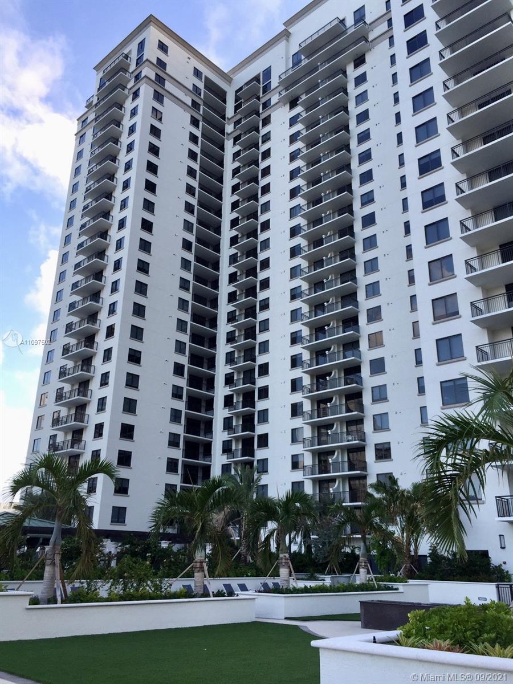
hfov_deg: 48.2
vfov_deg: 61.7
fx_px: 573
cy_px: 342
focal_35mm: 29
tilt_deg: +21.7
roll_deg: -1.8
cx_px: 256
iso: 32
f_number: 2.2
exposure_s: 1/344
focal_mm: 4.15
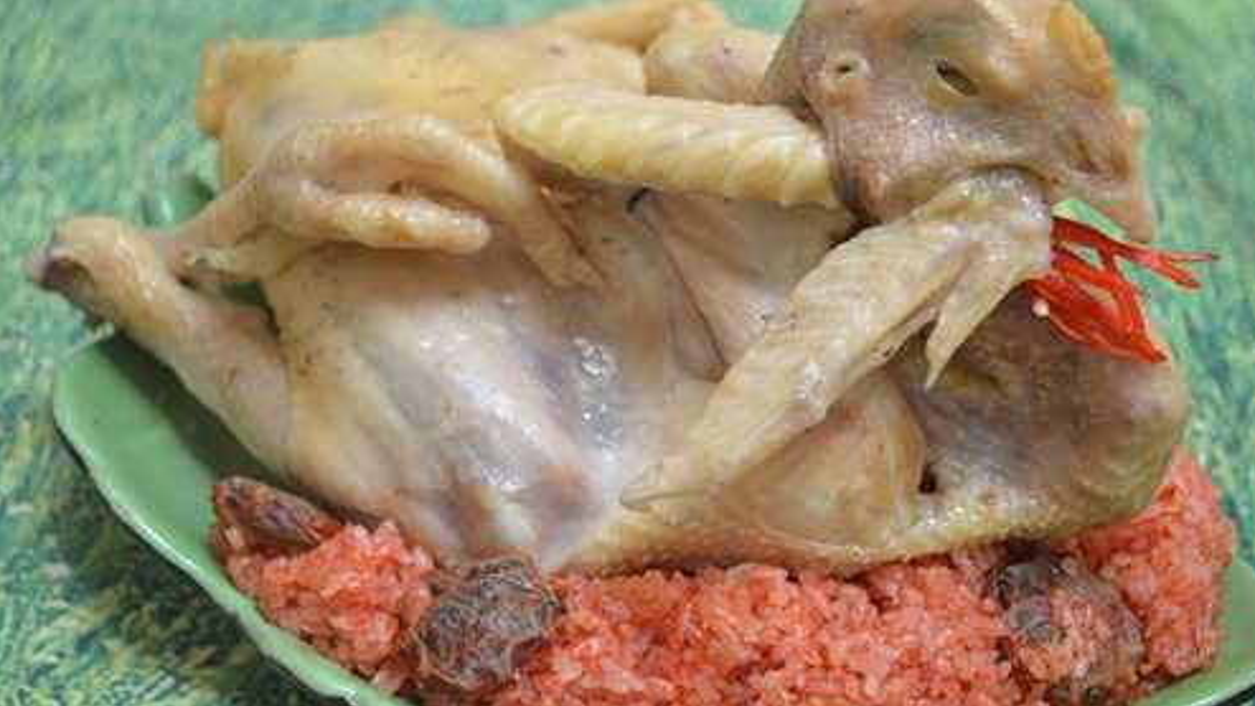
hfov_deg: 37.5
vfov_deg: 21.6
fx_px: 1848
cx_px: 628
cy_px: 377
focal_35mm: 56
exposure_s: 1/40
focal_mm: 35
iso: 160
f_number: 5
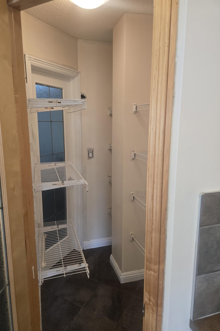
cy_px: 166
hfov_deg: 53.1
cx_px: 101
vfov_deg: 73.7
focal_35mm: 24
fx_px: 220
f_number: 1.7
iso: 200
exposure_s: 1/120
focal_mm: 6.3
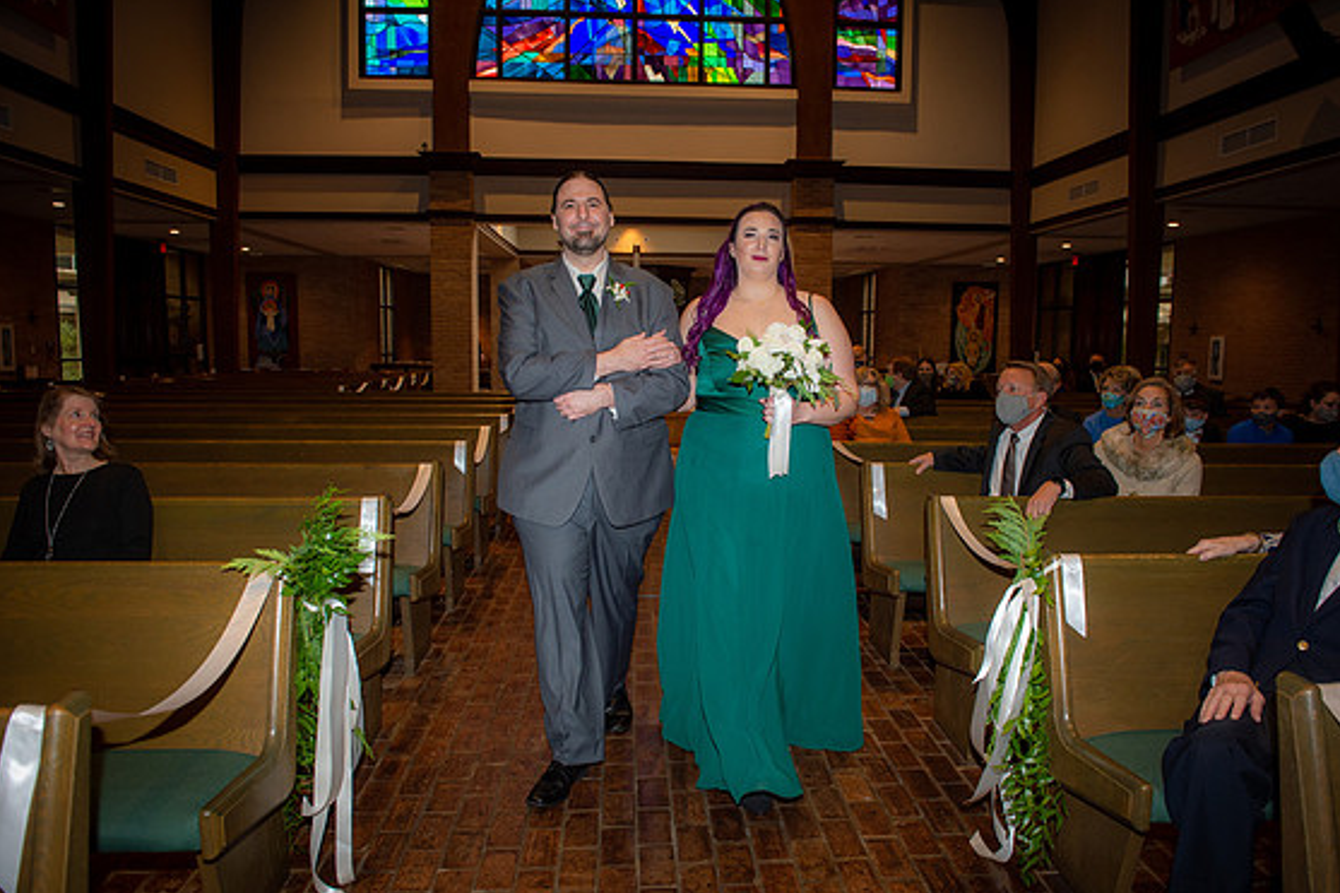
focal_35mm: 25
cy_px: 453
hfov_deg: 71.5
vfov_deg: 51.3
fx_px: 930
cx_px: 693
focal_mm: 24
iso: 1250
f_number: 5.6
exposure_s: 1/160
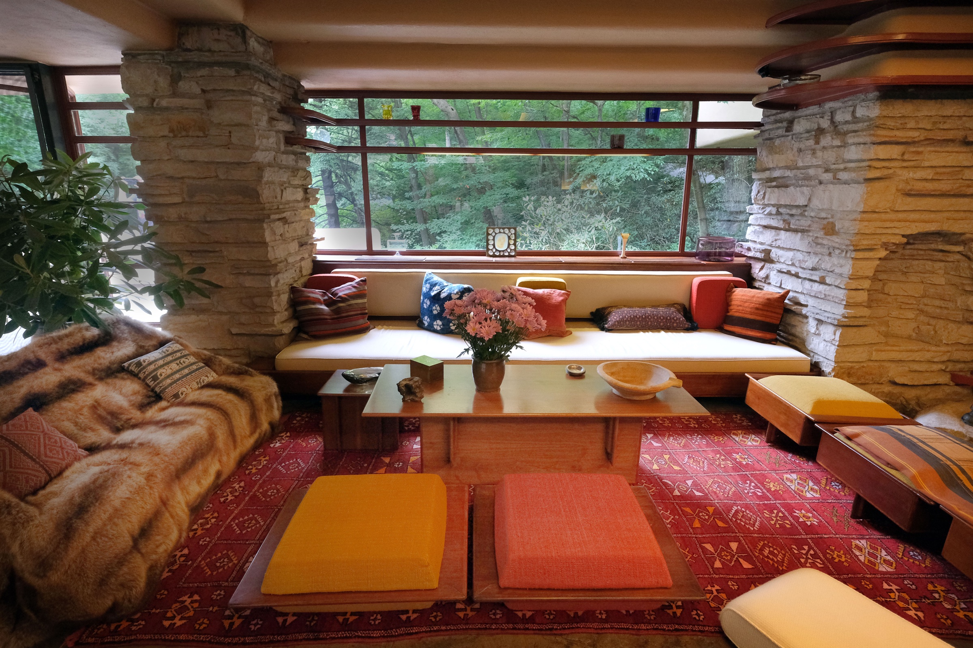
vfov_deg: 67.4
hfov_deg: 90.0
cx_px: 486
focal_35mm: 18
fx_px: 486
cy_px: 324
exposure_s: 1/100
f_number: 4
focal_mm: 12
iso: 2000
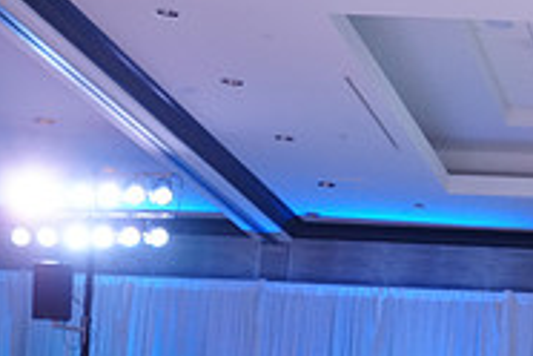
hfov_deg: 17.8
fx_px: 1569
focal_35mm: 106
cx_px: 734
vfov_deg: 12.5
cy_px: 452
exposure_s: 1/400
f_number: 4
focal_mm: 34
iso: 3200
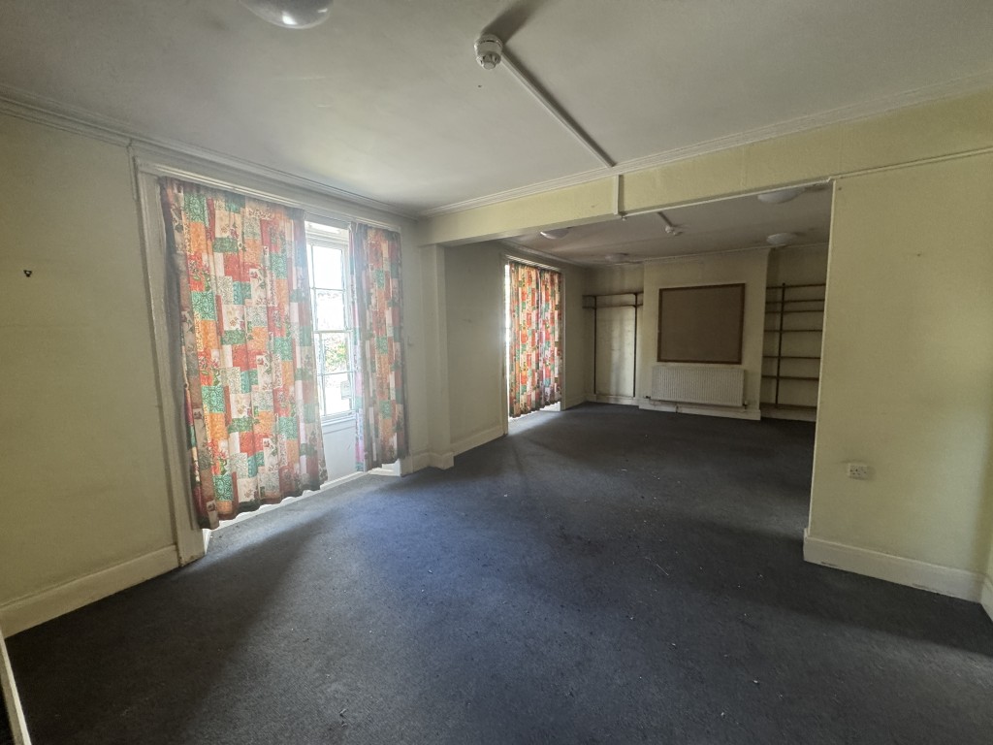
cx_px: 496
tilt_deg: -4.3
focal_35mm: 14
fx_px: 402
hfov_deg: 102.1
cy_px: 372
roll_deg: +0.1
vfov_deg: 85.7
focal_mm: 2.22
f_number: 2.2
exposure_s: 1/99
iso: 320
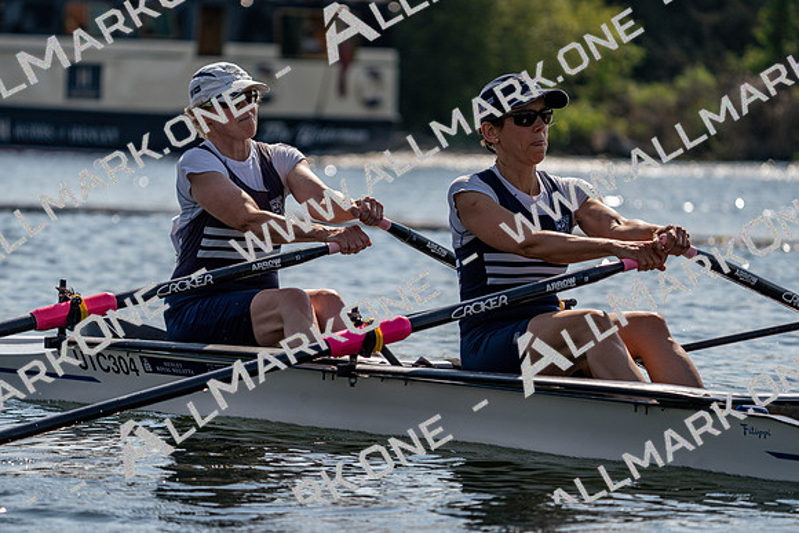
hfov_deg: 8.9
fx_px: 5106
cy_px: 266
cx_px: 400
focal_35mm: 230
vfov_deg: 6.0
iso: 125
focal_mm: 230
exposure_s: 1/1600
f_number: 5.6
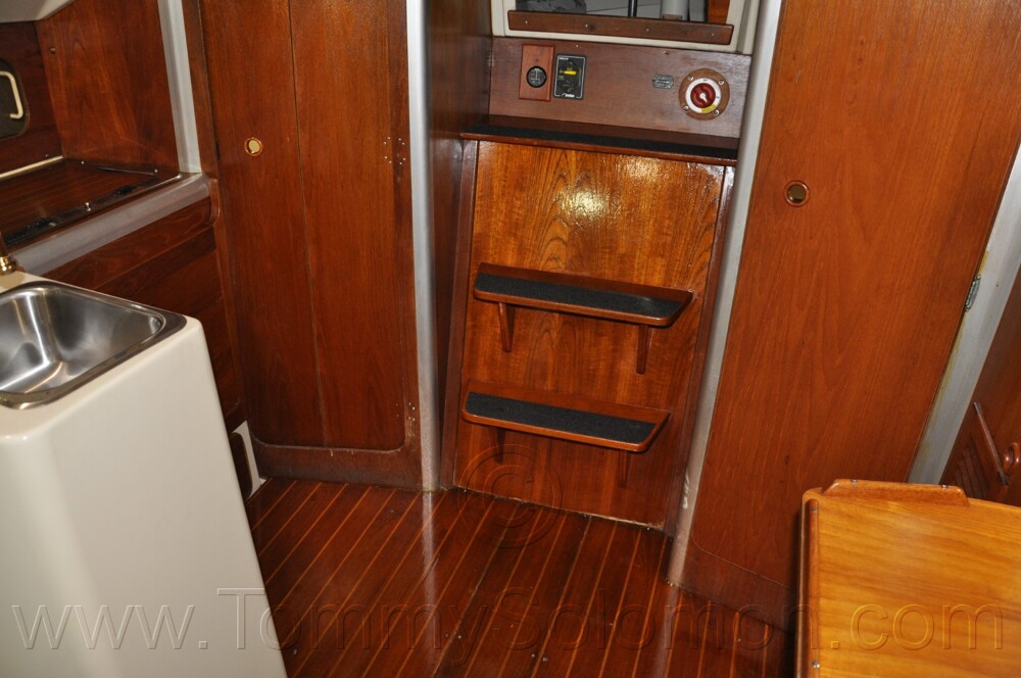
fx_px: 765
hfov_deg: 67.4
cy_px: 339
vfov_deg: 47.8
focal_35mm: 27
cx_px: 510
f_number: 3.5
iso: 800
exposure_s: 1/60
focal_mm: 18
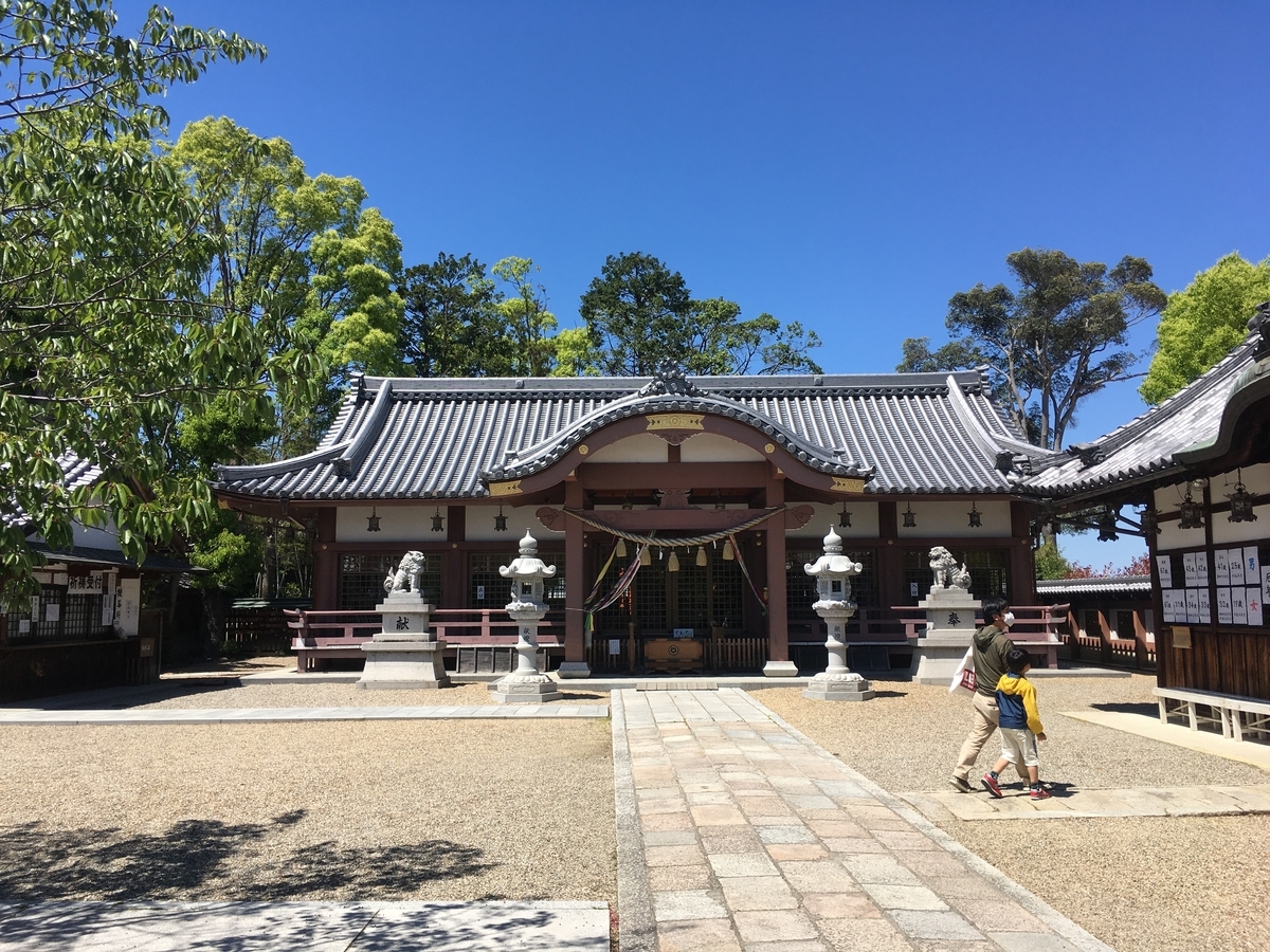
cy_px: 476
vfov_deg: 48.2
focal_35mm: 29
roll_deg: +0.1
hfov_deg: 61.7
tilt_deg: +5.3
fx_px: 1064
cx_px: 635
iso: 25
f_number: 2.2
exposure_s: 1/1570
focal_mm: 4.15
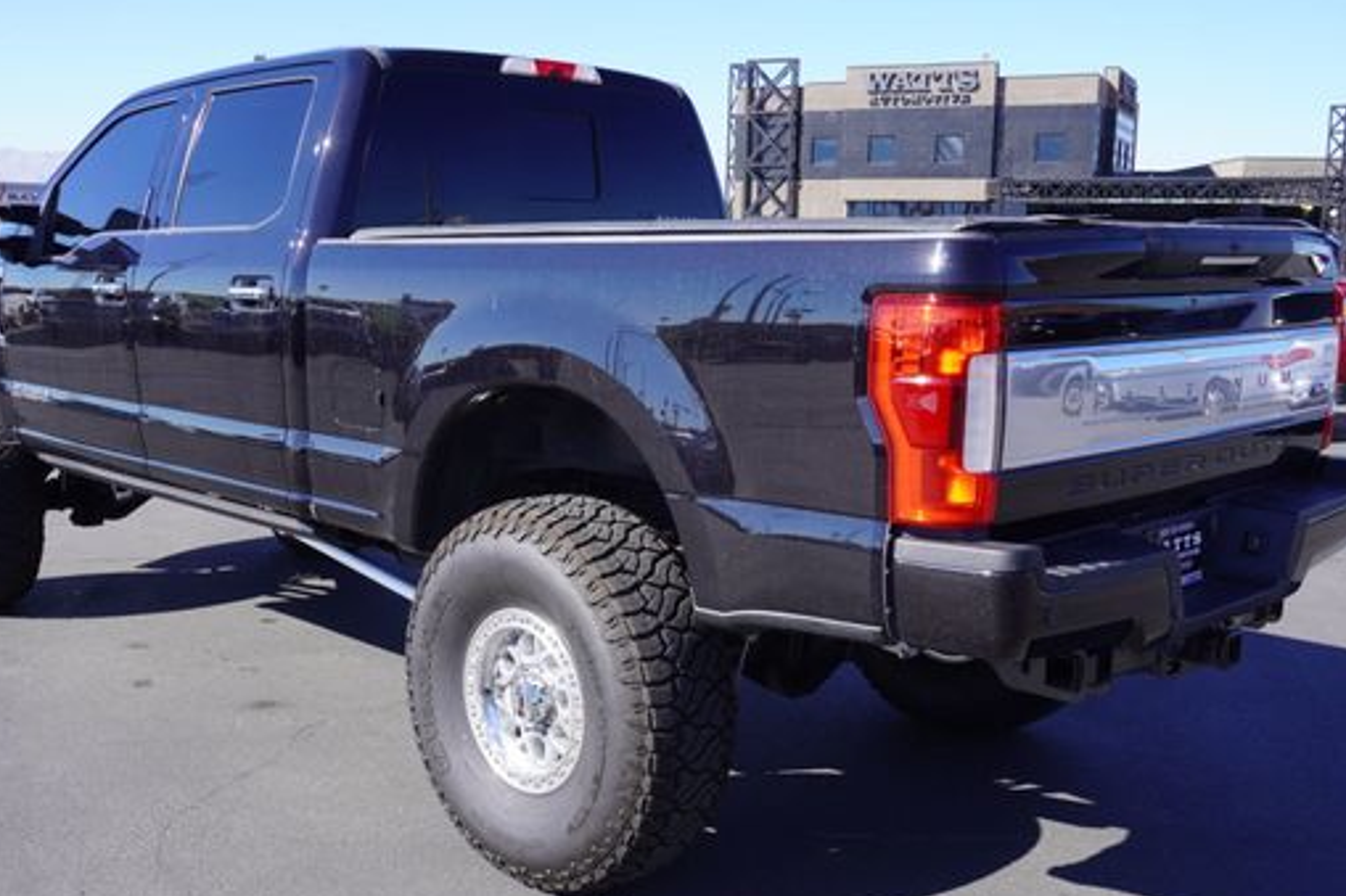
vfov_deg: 33.7
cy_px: 484
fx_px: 1481
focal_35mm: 40
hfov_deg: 48.8
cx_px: 592
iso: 100
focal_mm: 21
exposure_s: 1/125
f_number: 8
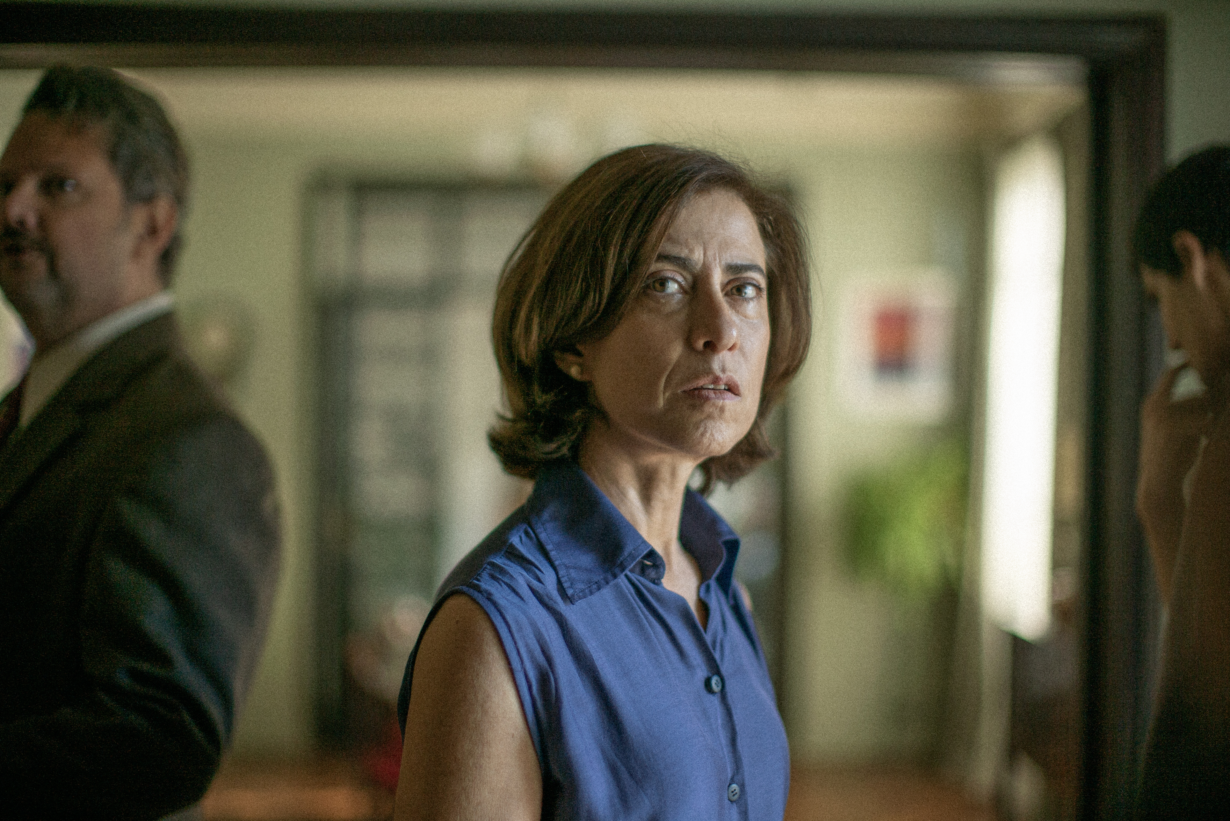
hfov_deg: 39.6
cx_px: 615
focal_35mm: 50
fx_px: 1709
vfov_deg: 27.0
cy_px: 410
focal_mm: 50
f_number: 1.2
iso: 160
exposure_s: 1/320
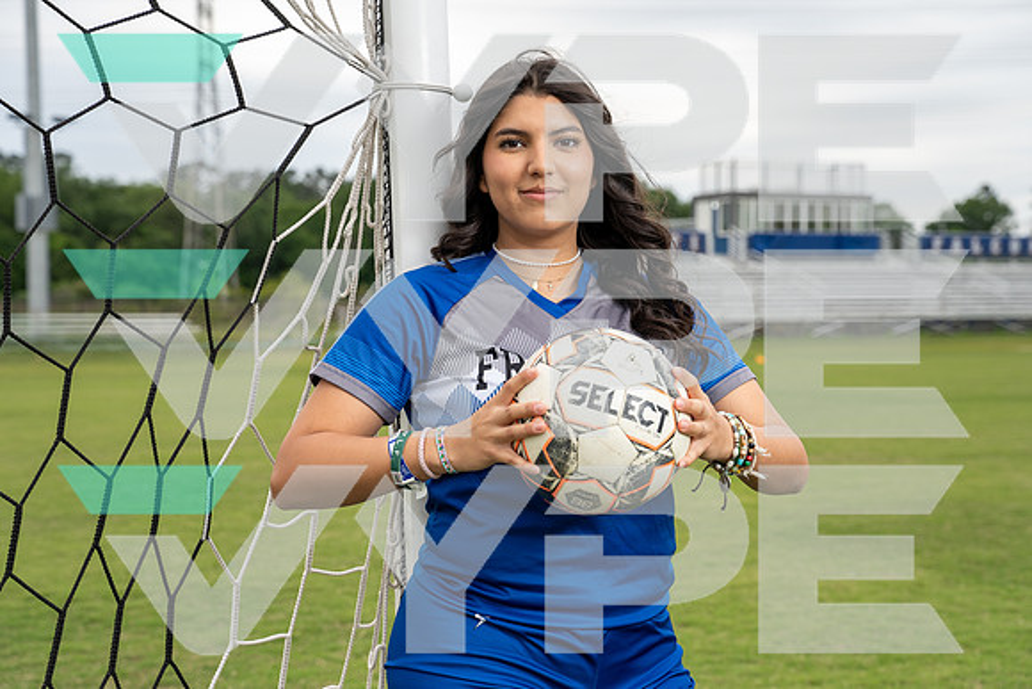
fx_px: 2007
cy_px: 344
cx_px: 516
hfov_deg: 28.8
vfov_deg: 19.5
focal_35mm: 70
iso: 250
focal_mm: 70
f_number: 5.6
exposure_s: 1/250
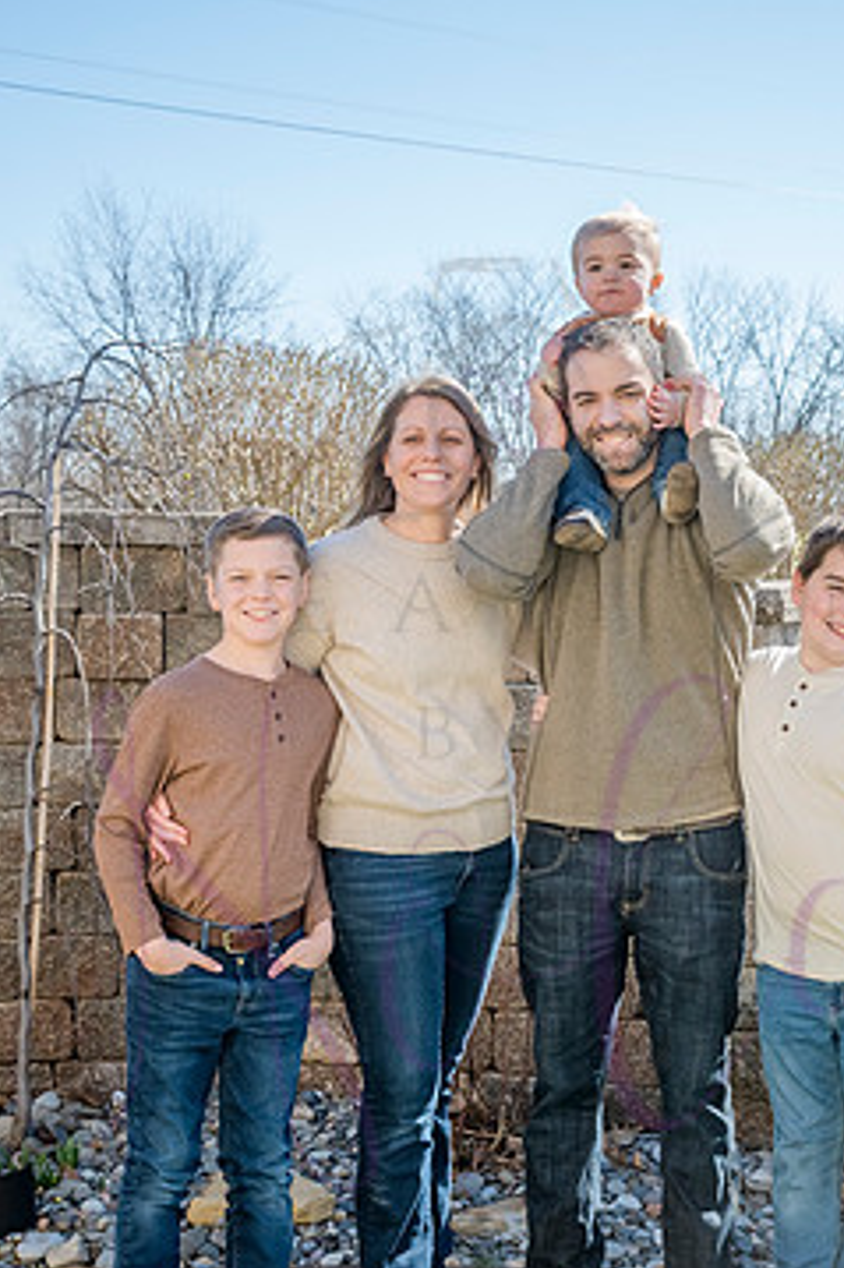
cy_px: 728
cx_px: 583
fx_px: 2217
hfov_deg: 21.4
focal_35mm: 63
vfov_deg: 31.9
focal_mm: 33.5
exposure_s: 1/640
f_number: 6.3
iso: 400
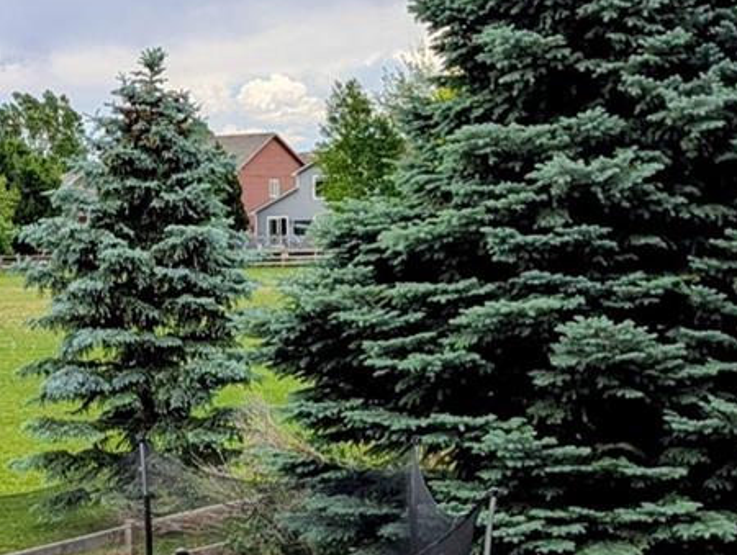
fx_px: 1813
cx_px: -31
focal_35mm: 85
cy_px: 308
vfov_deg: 17.4
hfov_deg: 22.0
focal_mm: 6.9
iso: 21
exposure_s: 1/939
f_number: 1.68
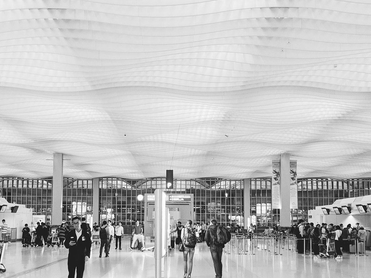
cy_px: 189
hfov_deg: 45.7
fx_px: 439
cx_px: 160
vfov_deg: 34.7
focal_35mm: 41
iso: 206
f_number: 1.8
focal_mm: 4.44
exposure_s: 1/60
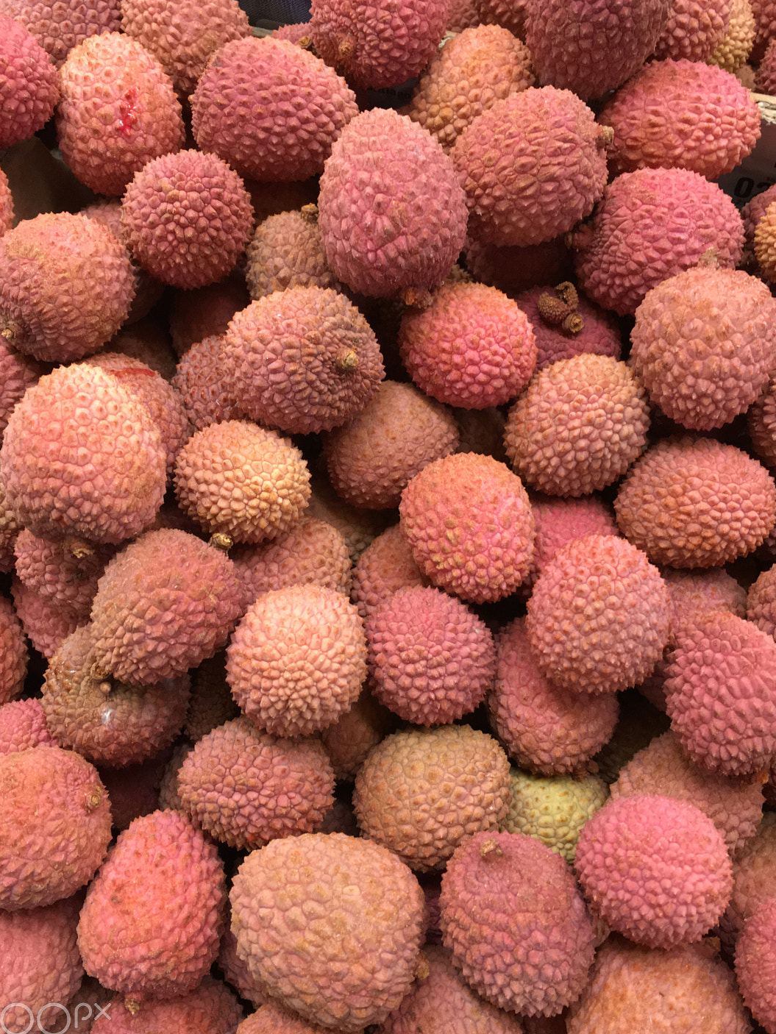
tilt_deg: -53.8
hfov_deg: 42.9
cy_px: 528
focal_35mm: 33
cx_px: 370
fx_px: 986
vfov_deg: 55.3
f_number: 2.2
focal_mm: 4.15
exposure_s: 1/33
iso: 80
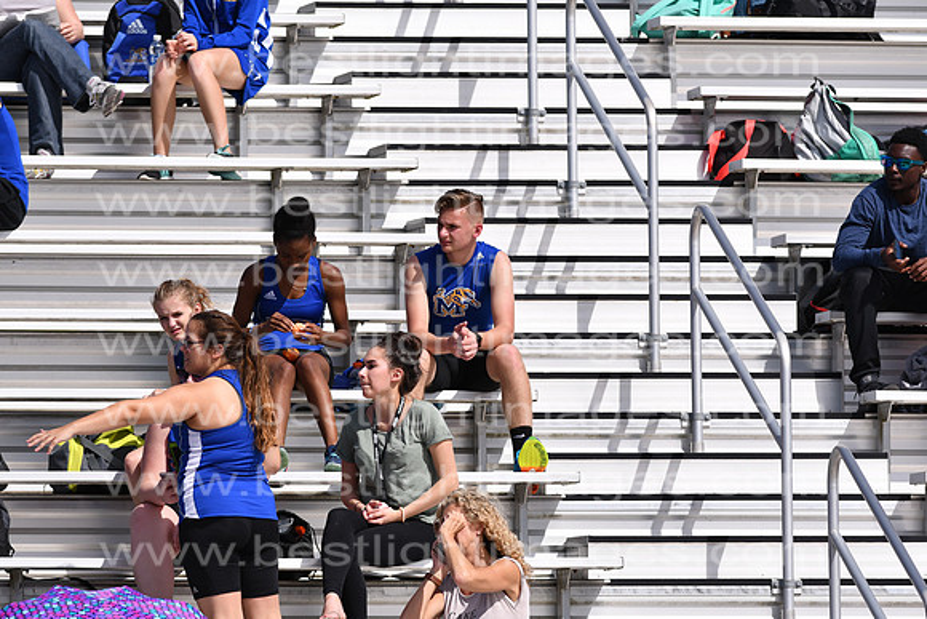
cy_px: 310
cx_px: 464
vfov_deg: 3.1
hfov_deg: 4.6
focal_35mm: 450
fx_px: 11590
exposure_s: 1/2500
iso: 100
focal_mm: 300
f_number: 4
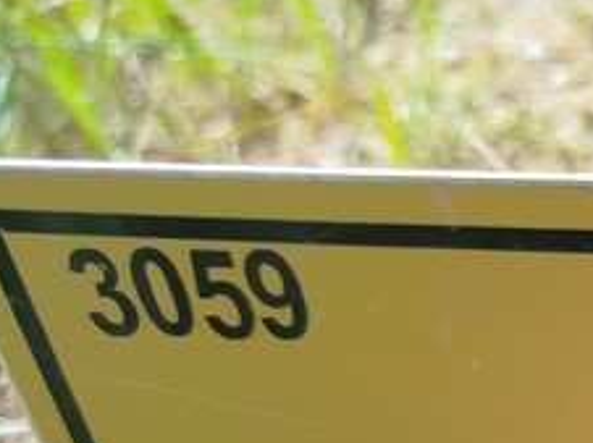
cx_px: 955
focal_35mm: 85
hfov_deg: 19.3
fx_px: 1455
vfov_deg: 16.1
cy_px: 637
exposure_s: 1/383
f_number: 1.7
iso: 50
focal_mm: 5.31
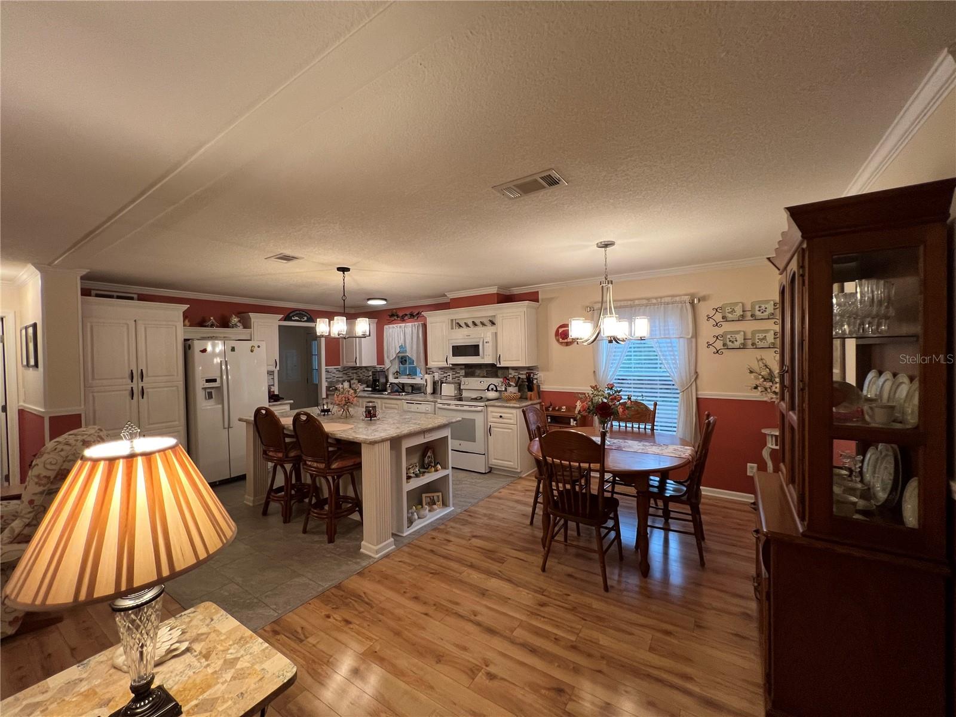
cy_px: 358
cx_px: 478
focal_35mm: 13
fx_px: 359
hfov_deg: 106.2
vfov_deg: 89.9
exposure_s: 1/60
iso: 160
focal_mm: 1.57
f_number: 1.8
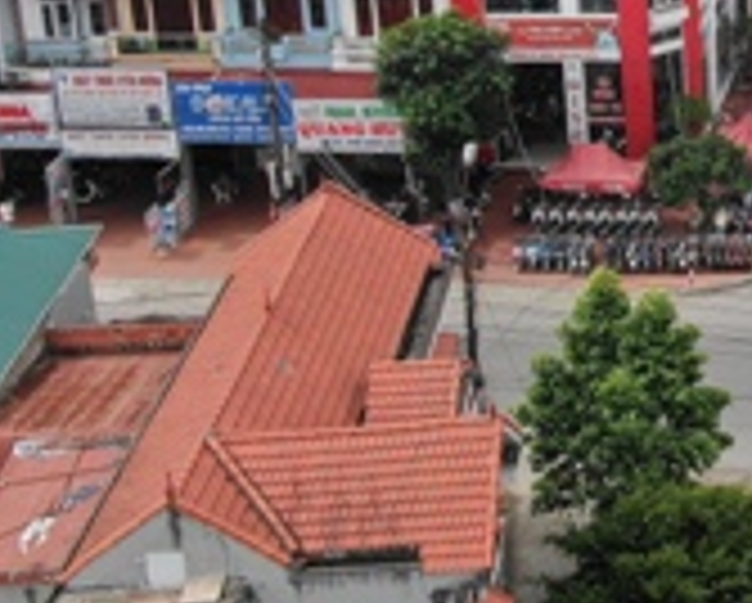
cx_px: 991
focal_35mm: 84
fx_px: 1872
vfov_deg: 17.7
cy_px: -40
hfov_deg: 20.6
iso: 100
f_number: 2.8
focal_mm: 4.39
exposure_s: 1/1000
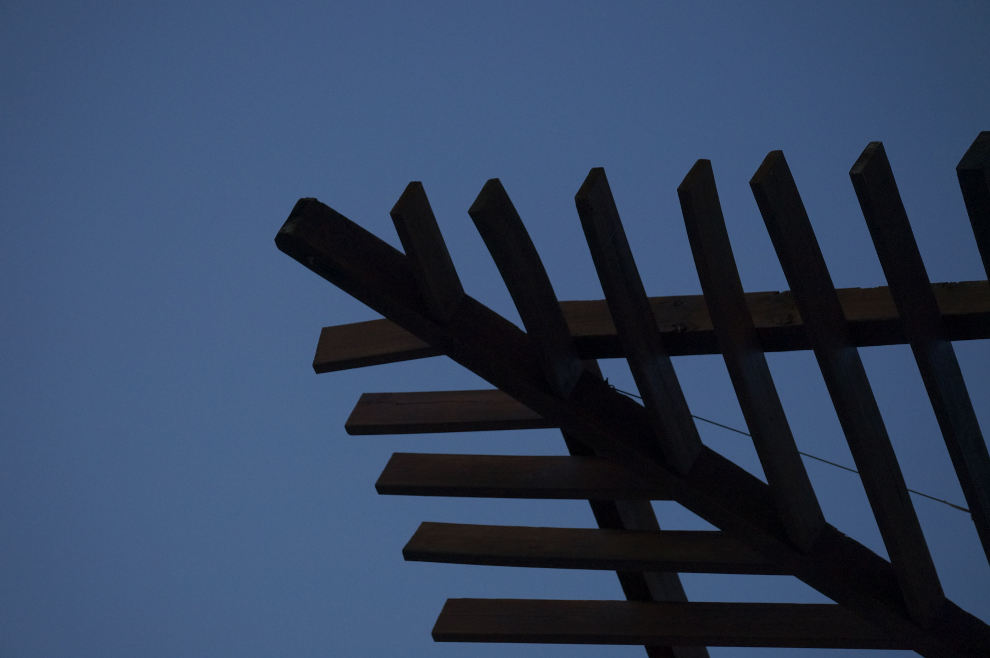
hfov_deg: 10.6
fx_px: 5357
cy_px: 329
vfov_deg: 7.0
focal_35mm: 195
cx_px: 495
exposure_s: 1/40
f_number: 4.5
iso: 800
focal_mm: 130
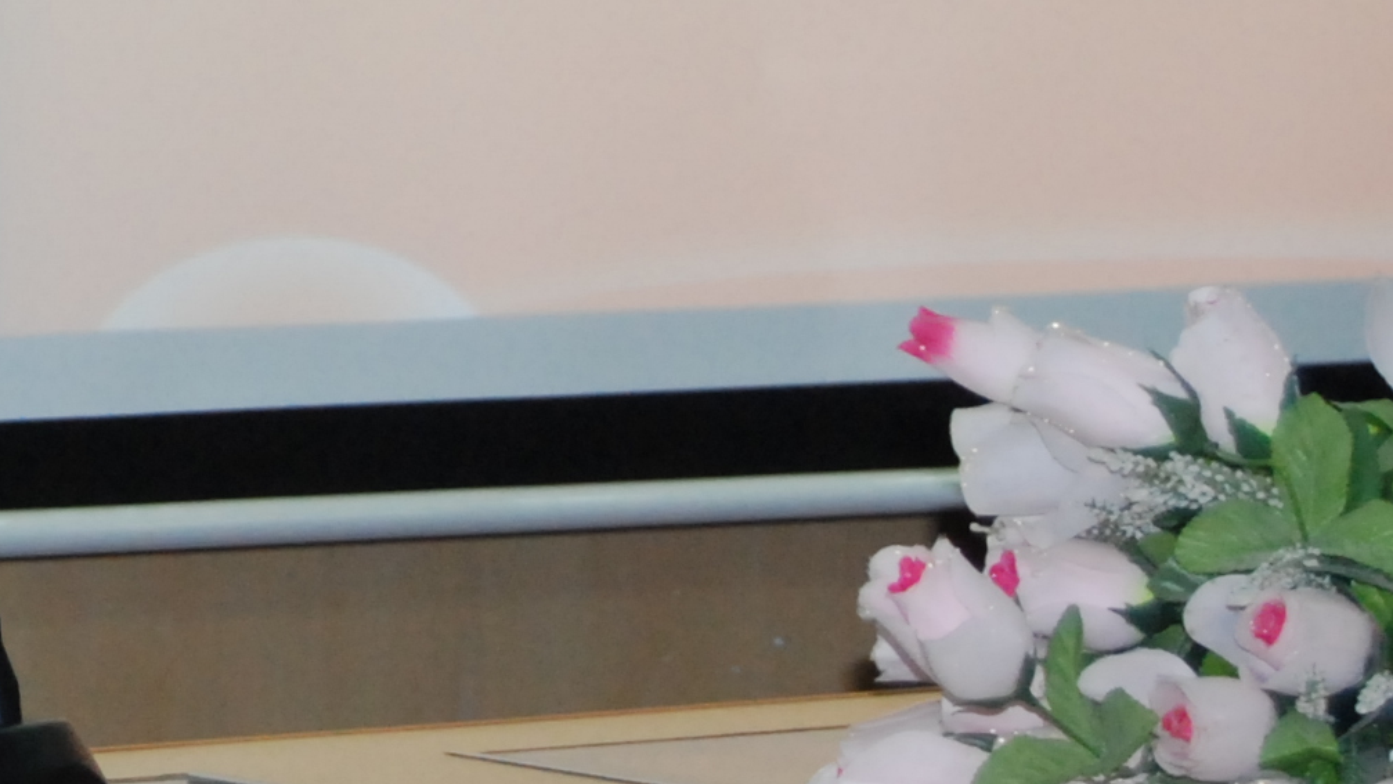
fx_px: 9384
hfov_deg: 8.2
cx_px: -914
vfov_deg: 4.8
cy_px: -311
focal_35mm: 254
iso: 800
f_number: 5.6
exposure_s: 1/60
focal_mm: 42
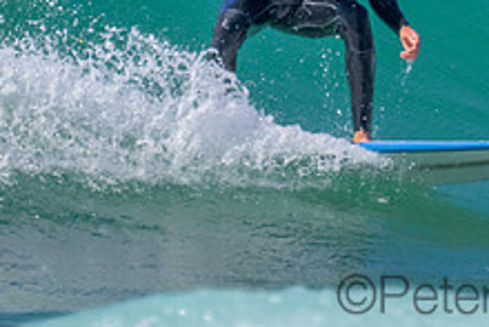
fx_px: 32634
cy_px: -135
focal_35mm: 2401
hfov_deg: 0.9
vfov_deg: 0.6
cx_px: 599
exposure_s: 1/2000
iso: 1800
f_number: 11
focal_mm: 800
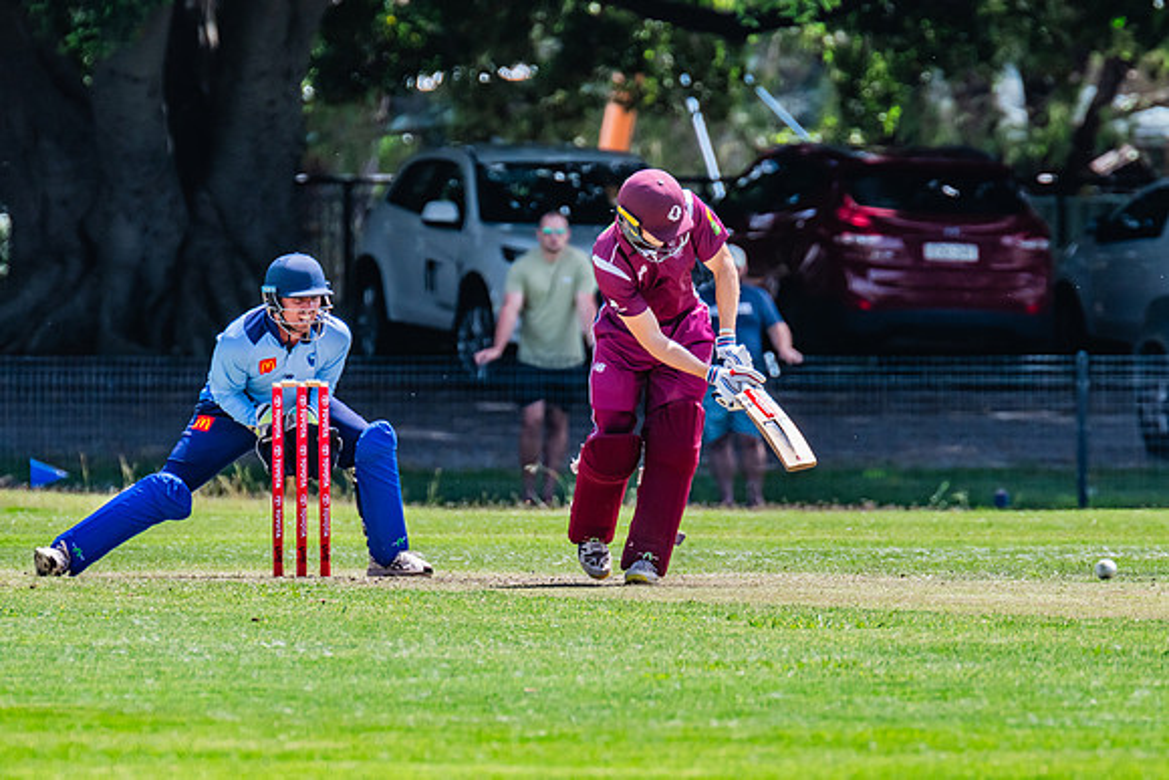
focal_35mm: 744
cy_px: 380
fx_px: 24170
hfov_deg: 2.8
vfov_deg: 1.8
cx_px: 582
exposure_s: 1/1250
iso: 800
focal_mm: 600
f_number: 9
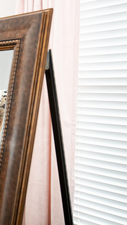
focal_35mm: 57
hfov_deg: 19.4
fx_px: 341
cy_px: 112
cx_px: -39
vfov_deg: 36.6
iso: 2000
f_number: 3.5
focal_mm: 36
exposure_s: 1/320
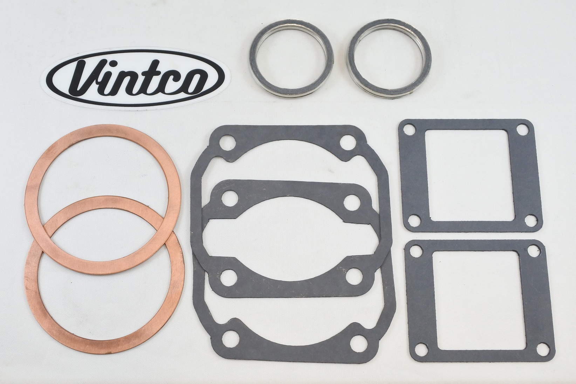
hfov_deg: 55.8
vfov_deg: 38.9
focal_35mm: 34
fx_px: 544
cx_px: 288
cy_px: 192
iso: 400
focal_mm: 12.8
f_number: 4
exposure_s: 1/160
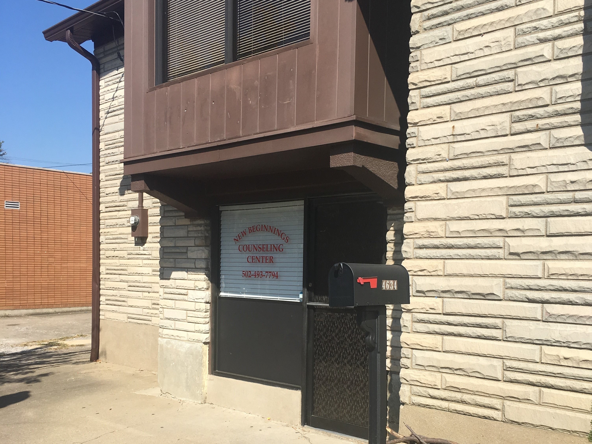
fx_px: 496
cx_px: 296
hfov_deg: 61.7
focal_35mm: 29
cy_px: 222
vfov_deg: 48.2
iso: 25
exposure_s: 1/1748
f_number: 2.2
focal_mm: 4.15
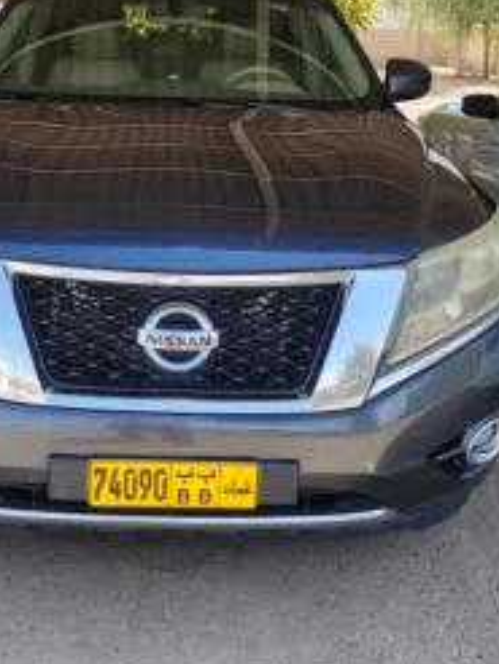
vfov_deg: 47.1
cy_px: 224
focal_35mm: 39
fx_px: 748
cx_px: 178
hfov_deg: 36.6
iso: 100
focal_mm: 5.25
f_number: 1.75
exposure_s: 1/292
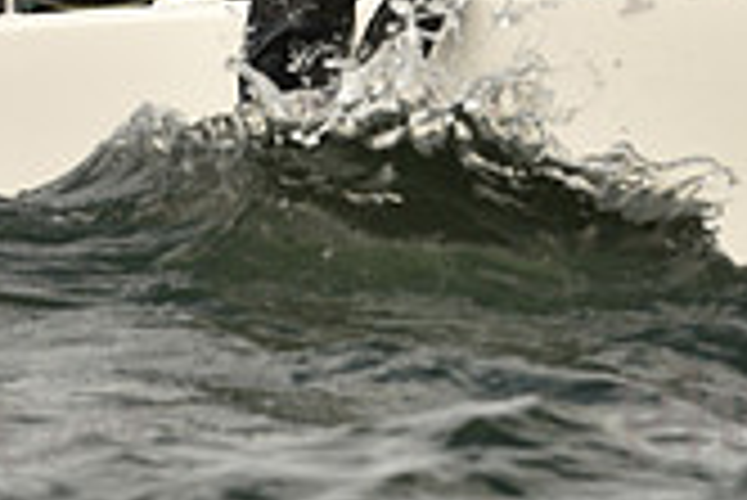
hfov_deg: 1.8
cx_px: 382
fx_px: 23987
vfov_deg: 1.2
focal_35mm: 1155
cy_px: -273
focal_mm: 330
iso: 320
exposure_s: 1/1600
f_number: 7.1
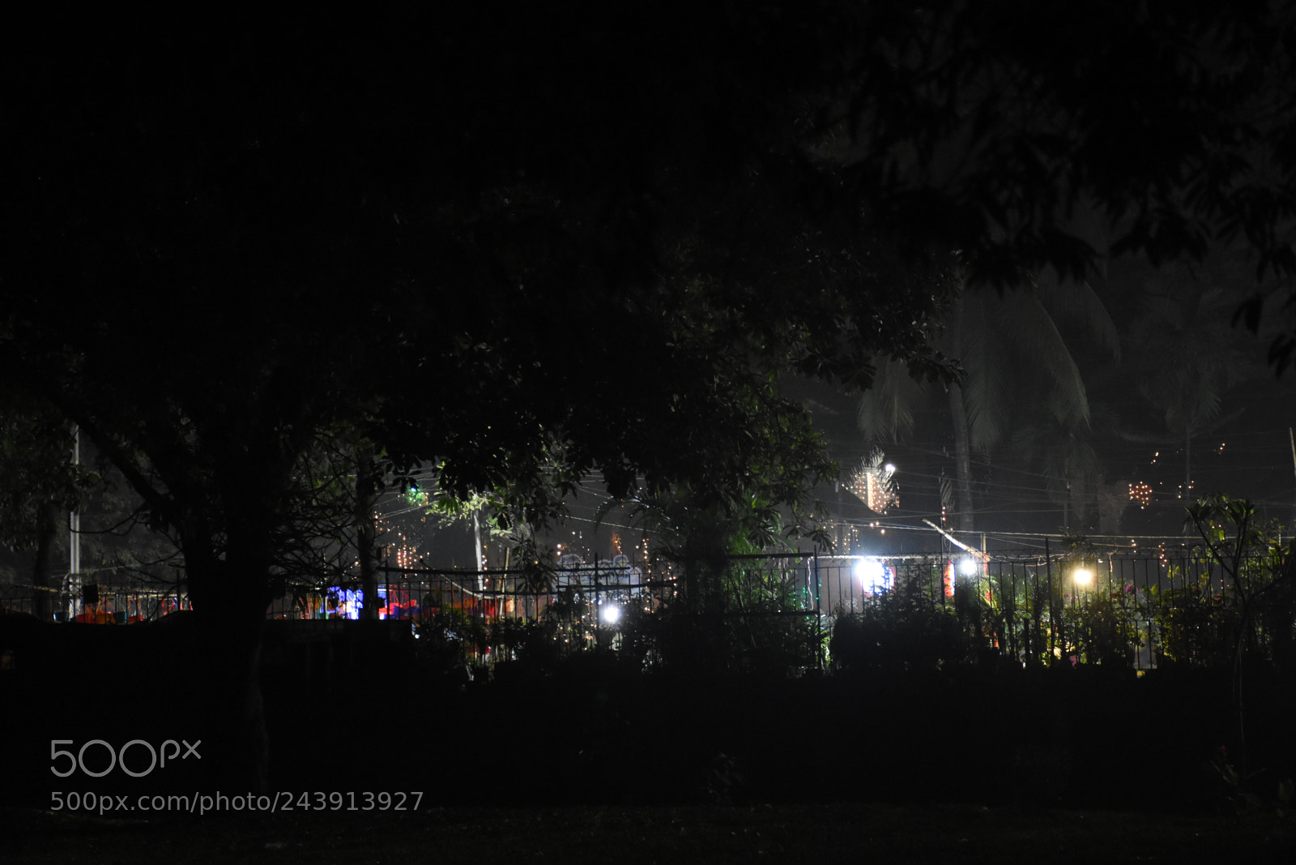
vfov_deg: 17.5
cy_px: 432
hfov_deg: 26.0
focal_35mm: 78
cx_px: 648
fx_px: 2808
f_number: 4.8
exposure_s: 1/13
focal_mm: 52
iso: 3200
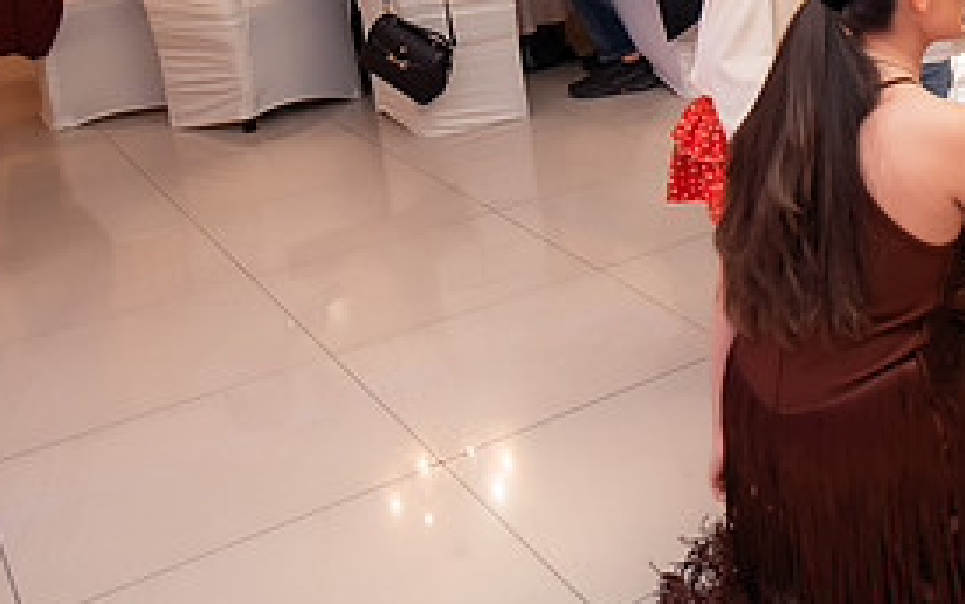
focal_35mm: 47
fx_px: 1236
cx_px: 1014
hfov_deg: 37.1
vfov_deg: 26.7
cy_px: 92
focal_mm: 15
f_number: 2.8
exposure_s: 1/200
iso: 1600
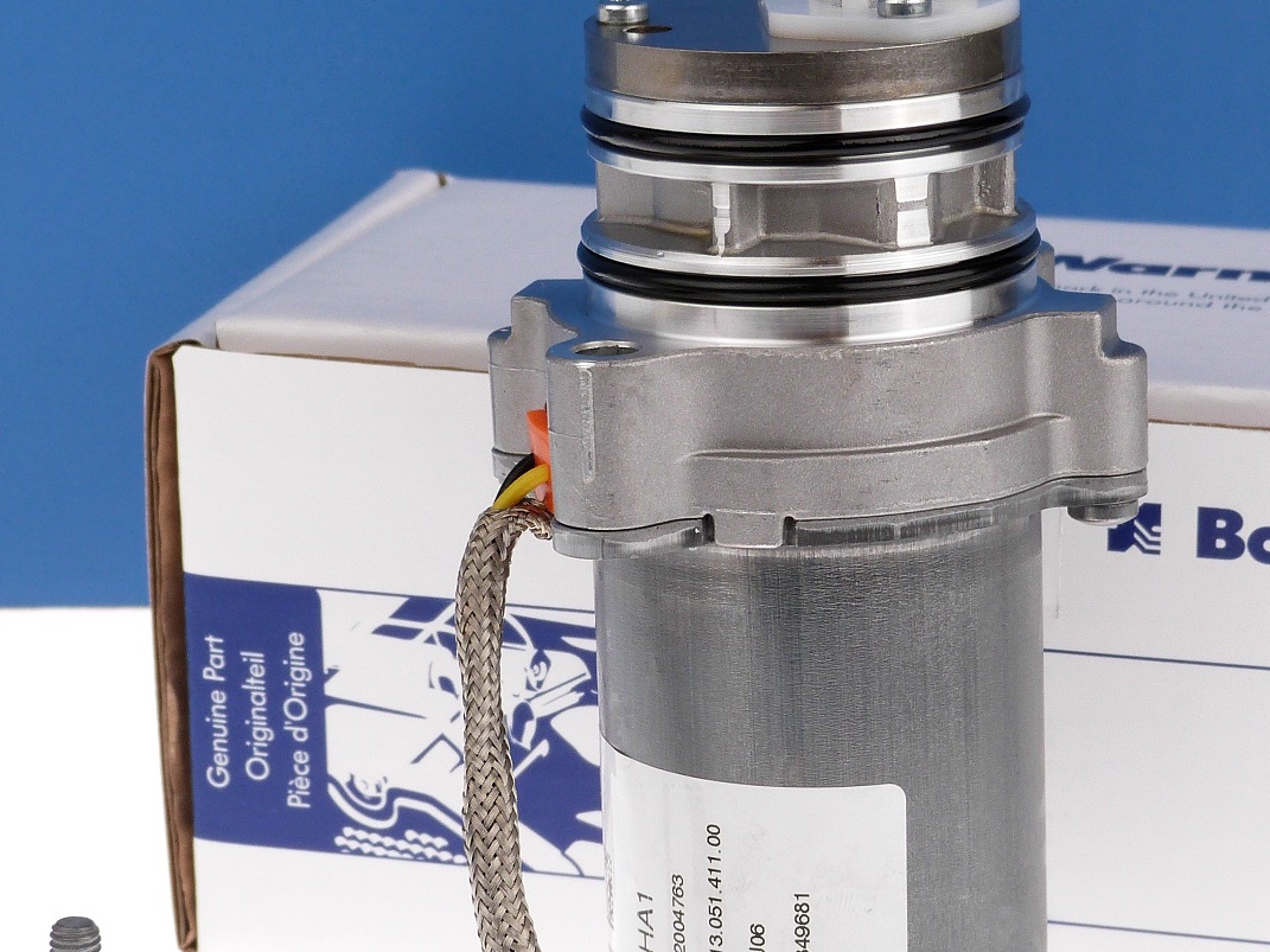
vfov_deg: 11.7
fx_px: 4659
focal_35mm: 127
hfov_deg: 15.5
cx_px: 829
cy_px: 605
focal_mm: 12.1
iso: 100
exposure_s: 1/100
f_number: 3.6
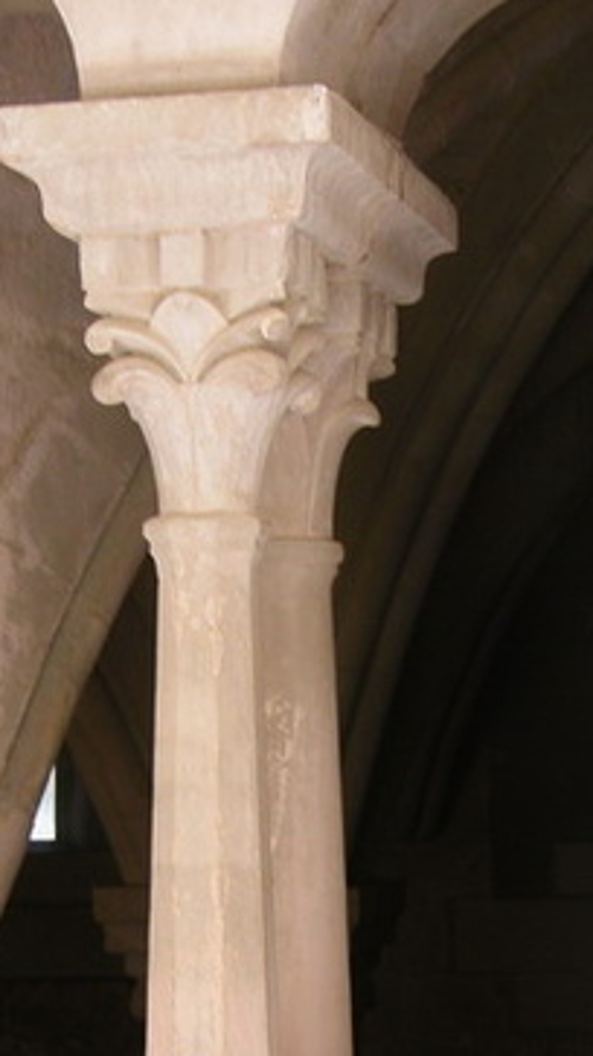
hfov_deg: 9.6
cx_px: 224
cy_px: 765
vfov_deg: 17.0
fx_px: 3525
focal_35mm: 126
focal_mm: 17.8
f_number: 3.3
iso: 100
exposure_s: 1/43.2
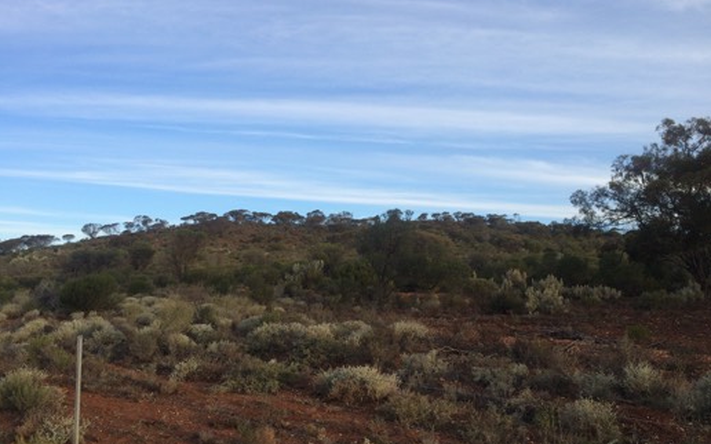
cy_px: 225
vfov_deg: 40.6
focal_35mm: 31
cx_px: 357
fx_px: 600
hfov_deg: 61.3
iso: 32
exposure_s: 1/547
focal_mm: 4.15
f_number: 2.2
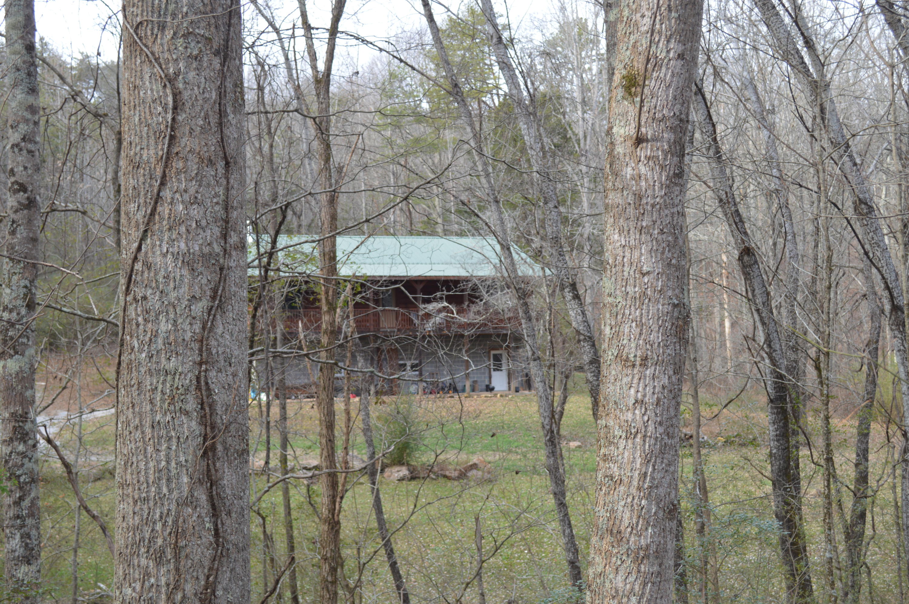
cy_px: 302
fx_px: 1286
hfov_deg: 38.9
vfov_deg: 26.4
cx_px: 454
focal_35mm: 51
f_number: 5.6
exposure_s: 1/125
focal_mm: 34
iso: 320
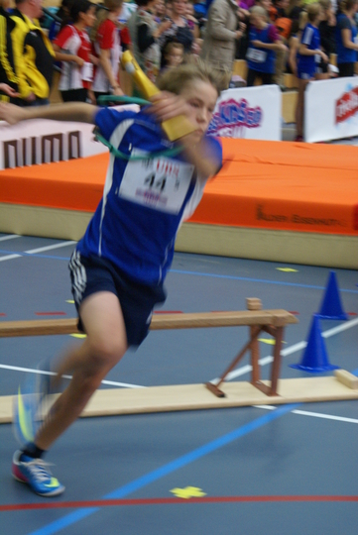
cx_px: 179
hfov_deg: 13.1
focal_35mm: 105
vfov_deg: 19.4
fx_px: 1563
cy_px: 268
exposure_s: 1/60
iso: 800
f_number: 5.6
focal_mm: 70
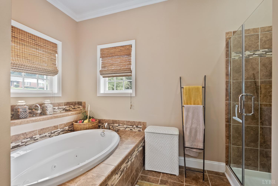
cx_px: 139
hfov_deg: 96.7
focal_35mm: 16
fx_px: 124
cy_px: 93
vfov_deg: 73.8
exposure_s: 1.3
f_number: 8
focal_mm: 16
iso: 800
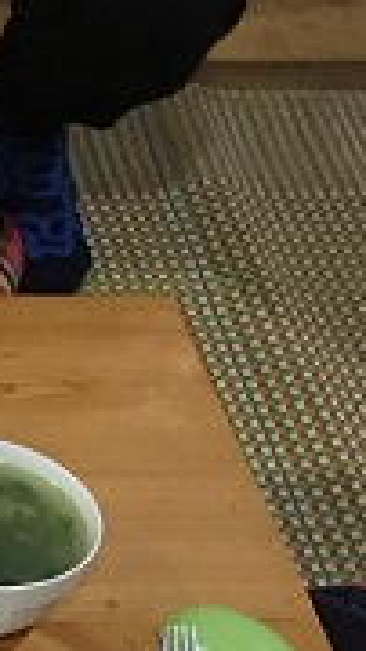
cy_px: 917
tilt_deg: -50.1
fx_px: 2126
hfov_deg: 8.5
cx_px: -670
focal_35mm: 123
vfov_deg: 16.2
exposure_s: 1/8
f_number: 2.2
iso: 160
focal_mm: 4.15
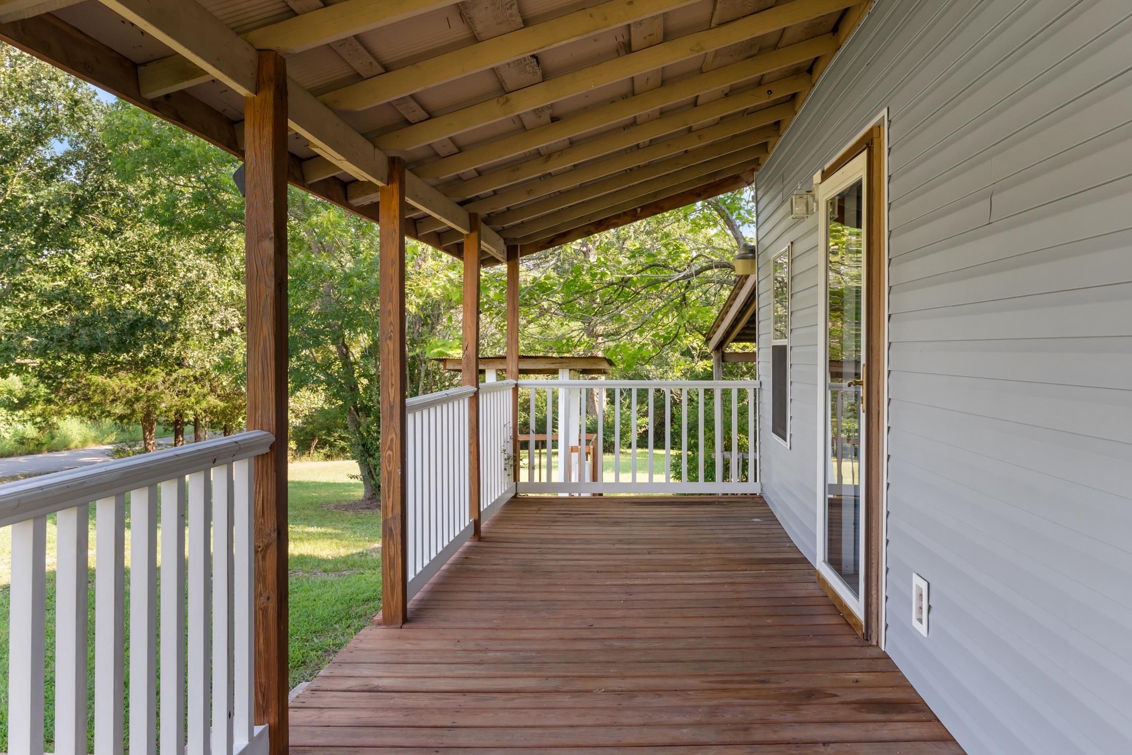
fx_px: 848
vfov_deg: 47.9
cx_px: 627
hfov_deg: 67.3
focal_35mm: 27
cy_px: 345
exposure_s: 1/30
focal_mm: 15.9
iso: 400
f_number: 7.1
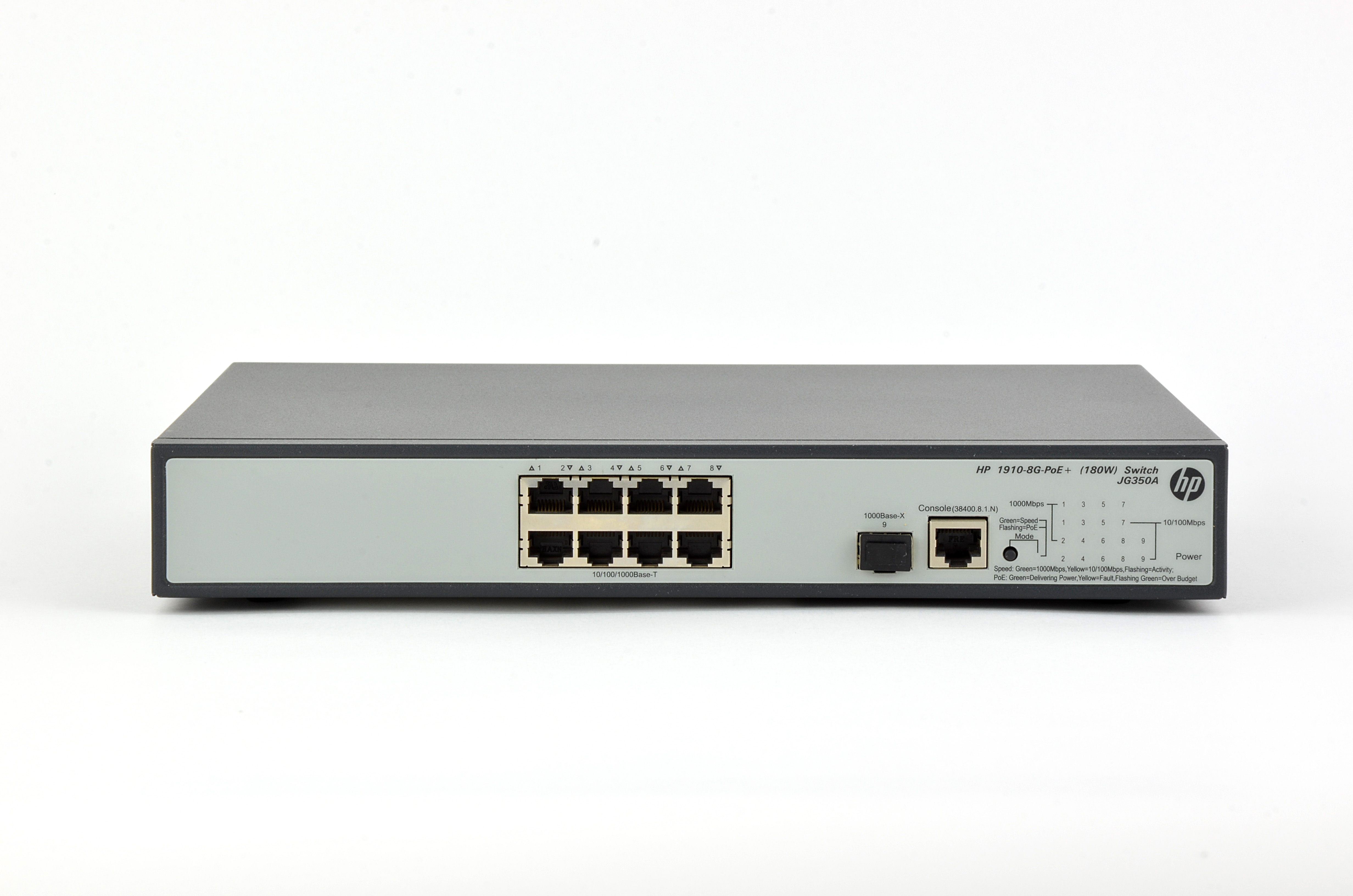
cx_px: 676
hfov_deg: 14.0
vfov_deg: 9.3
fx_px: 5513
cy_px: 448
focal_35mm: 147
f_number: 20
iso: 100
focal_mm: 98
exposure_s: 1/3
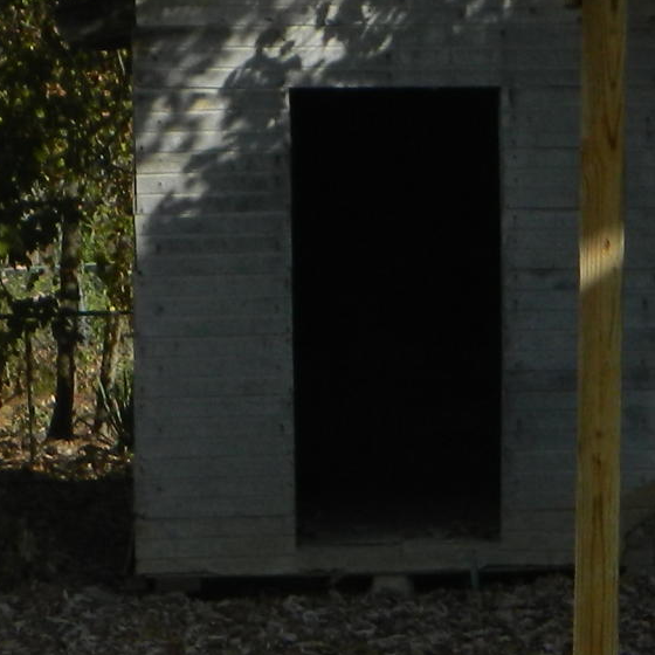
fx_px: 4153
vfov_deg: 8.9
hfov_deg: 9.0
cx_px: 671
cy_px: 750
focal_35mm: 194
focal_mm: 7.3
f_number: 3.5
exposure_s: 1/800
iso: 80
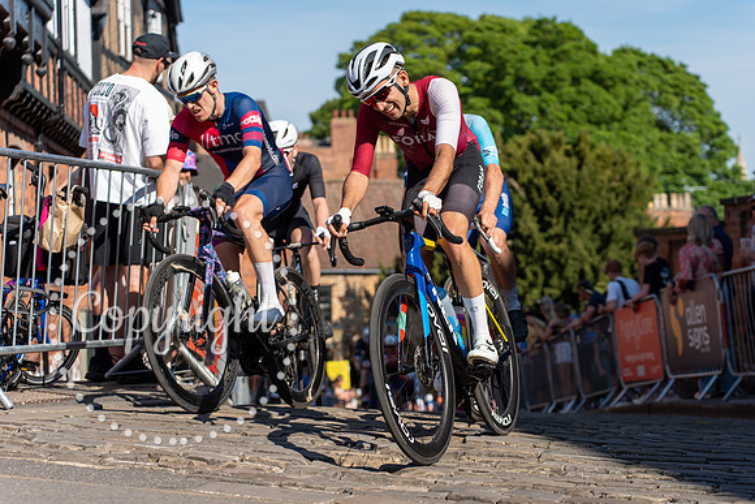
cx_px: 414
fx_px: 1678
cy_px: 276
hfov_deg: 25.4
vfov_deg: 17.1
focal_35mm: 80
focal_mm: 73
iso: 100
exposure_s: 1/1000
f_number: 3.5
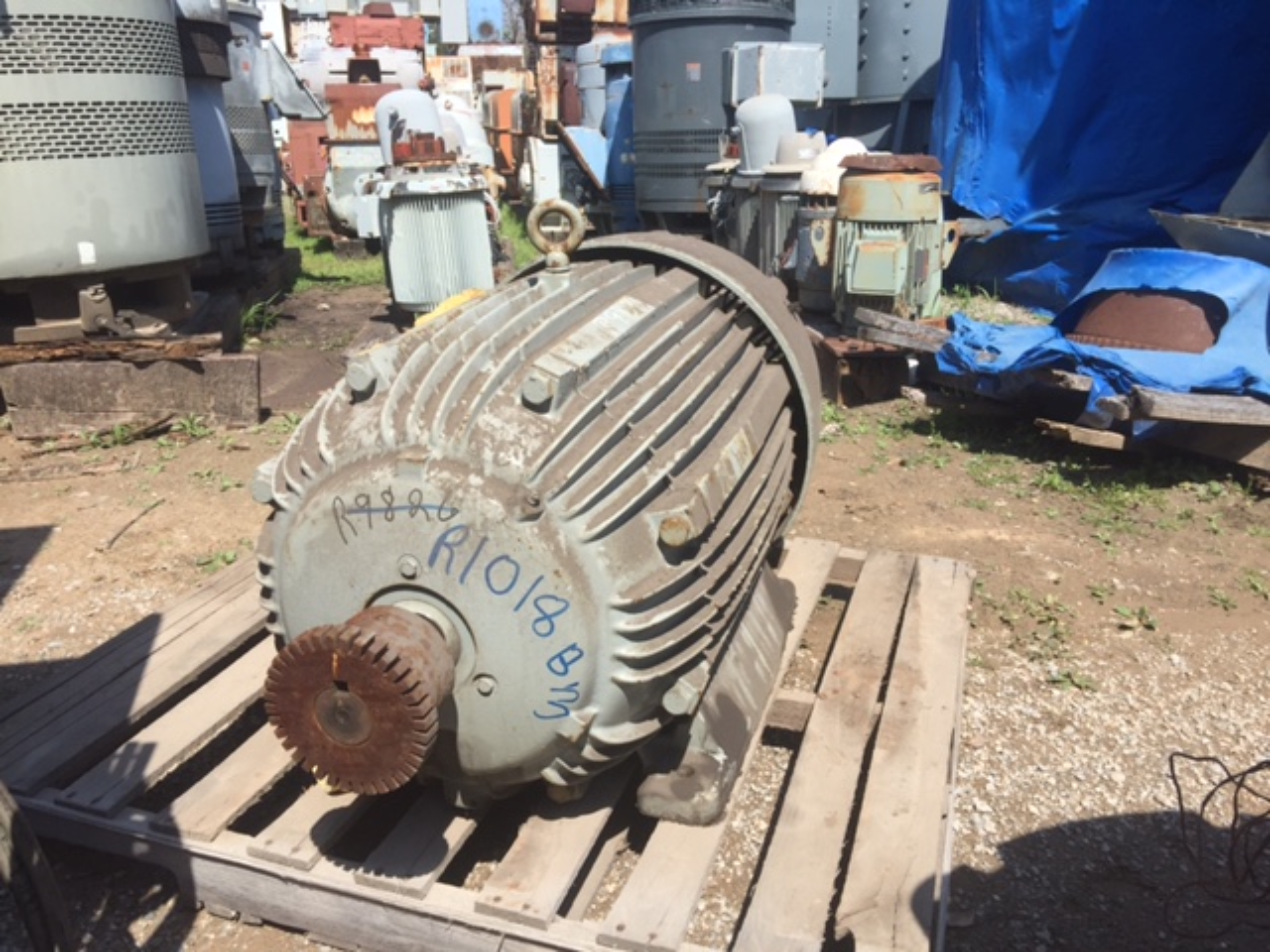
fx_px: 1064
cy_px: 476
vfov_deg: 48.2
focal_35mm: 29
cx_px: 635
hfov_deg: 61.7
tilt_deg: -19.1
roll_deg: +1.0
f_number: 2.2
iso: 32
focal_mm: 4.15
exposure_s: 1/1883
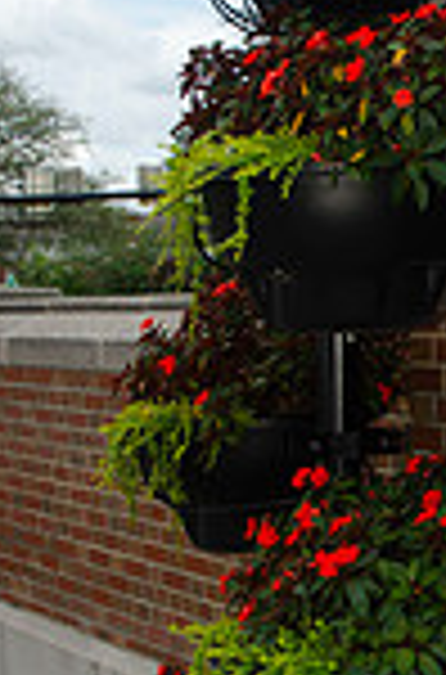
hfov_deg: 15.7
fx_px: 1516
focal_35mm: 81
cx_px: 613
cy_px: 508
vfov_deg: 24.8
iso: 100
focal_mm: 18
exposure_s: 1/250
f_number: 7.1
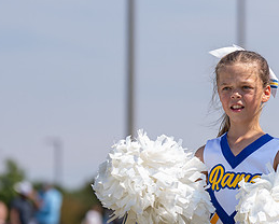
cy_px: 161
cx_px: 210
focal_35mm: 334
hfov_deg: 5.8
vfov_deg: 4.6
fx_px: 2762
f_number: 2.8
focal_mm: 105
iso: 80
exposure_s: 1/1600
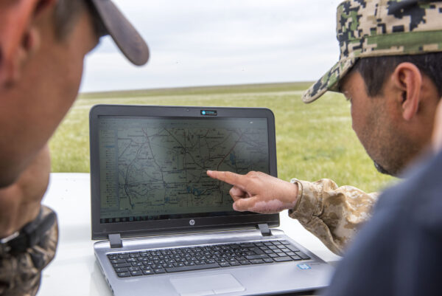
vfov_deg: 29.9
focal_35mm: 45
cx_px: 221
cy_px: 148
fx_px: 553
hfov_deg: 43.6
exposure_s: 1/1000
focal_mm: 45
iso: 400
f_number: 7.1
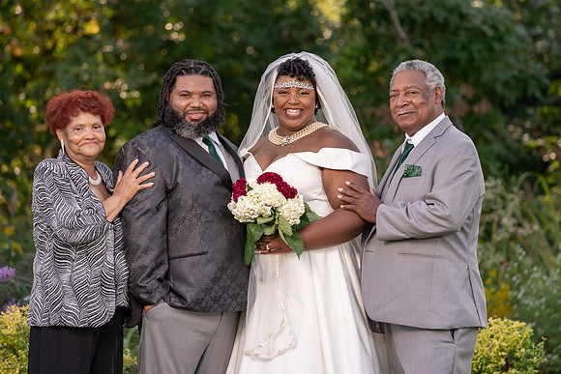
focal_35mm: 202
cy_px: 183
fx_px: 3150
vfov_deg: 6.8
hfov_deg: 10.2
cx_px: 286
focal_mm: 198
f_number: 4
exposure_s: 1/250
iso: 100
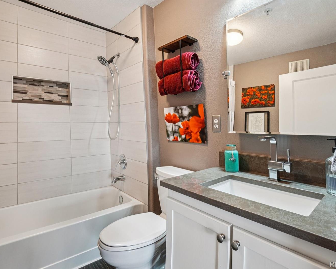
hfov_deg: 89.6
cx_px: 168
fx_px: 169
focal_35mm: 17
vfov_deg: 77.0
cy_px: 134
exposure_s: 1/10
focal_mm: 10
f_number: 8
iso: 400
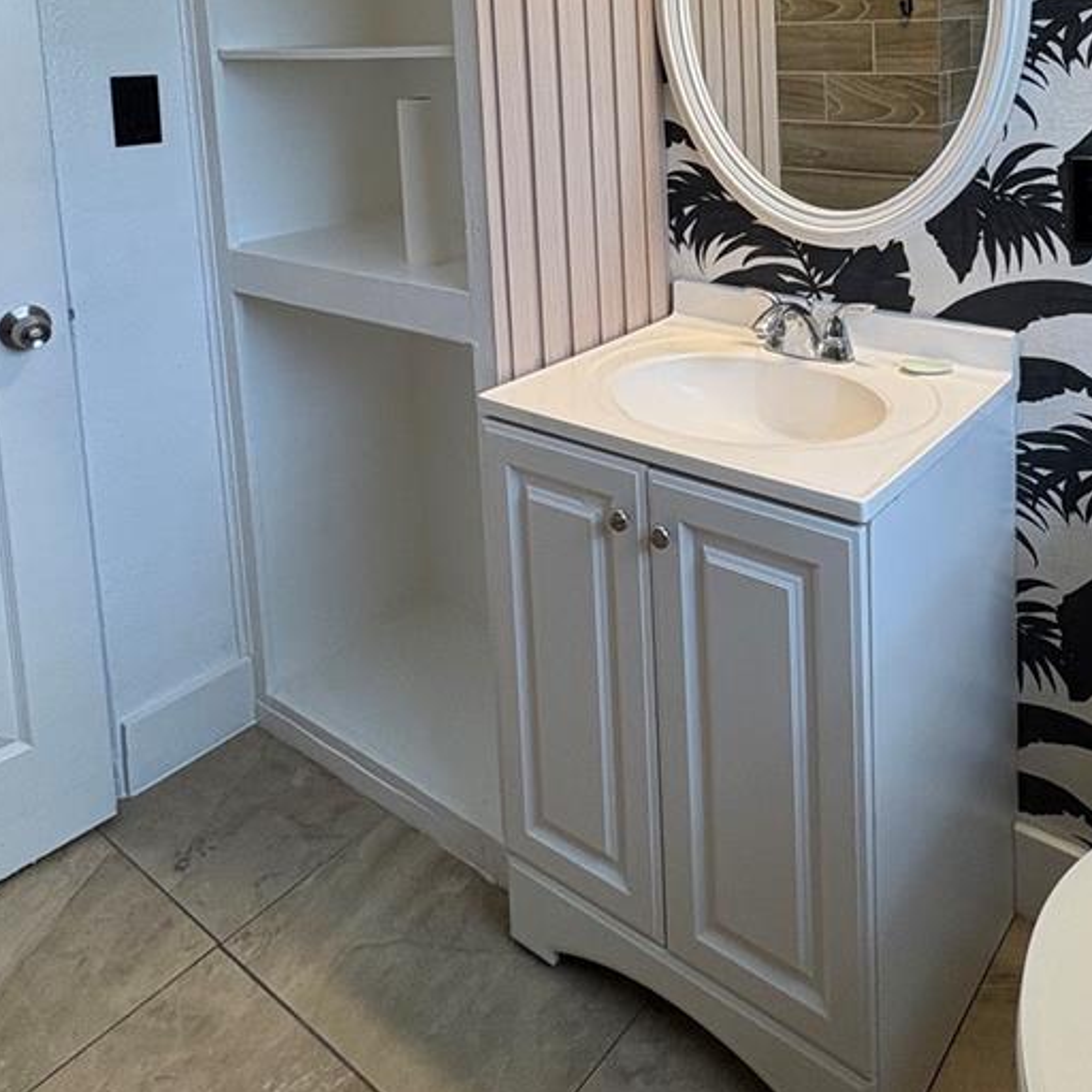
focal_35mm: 29
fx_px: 1035
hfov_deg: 54.3
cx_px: 742
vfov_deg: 50.1
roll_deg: +0.7
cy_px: 130
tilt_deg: -5.3
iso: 125
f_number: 2.2
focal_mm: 2.22
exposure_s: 1/60
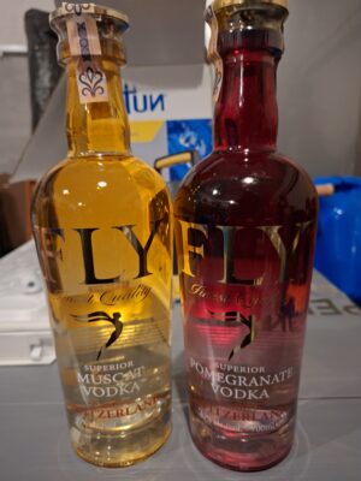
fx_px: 320
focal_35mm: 23
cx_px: 180
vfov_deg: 73.9
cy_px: 240
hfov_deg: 58.9
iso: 640
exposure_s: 1/25
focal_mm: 5.54
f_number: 1.8
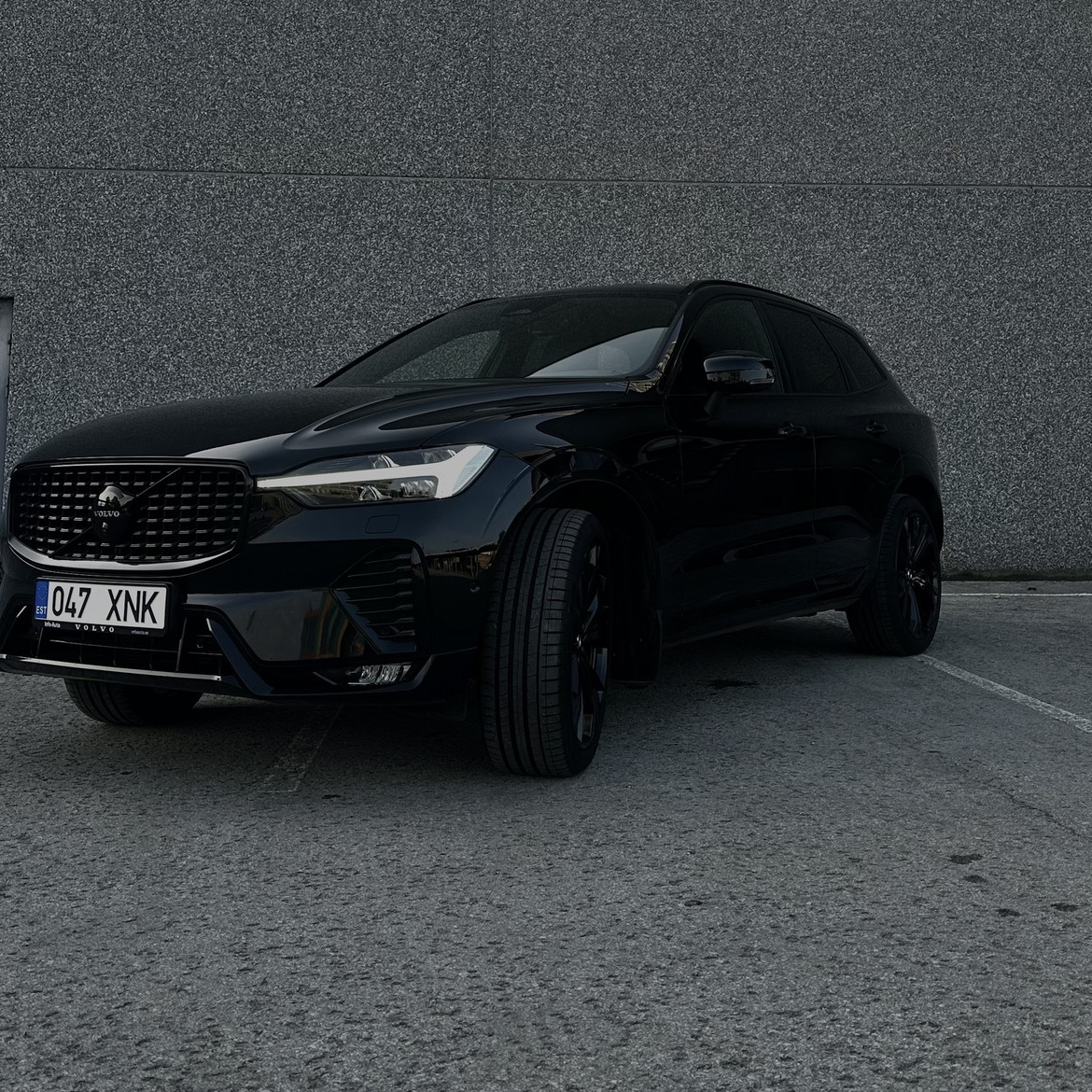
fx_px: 1035
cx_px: 540
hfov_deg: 55.6
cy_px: 407
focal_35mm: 29
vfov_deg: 55.0
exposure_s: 1/816
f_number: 1.78
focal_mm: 6.86
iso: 80
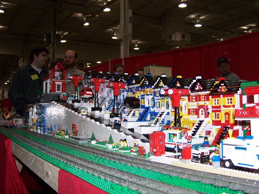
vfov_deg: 36.0
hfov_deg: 46.8
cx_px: 130
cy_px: 97
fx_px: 299
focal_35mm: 40
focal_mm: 6.7
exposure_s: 1/60
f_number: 2.8
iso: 140
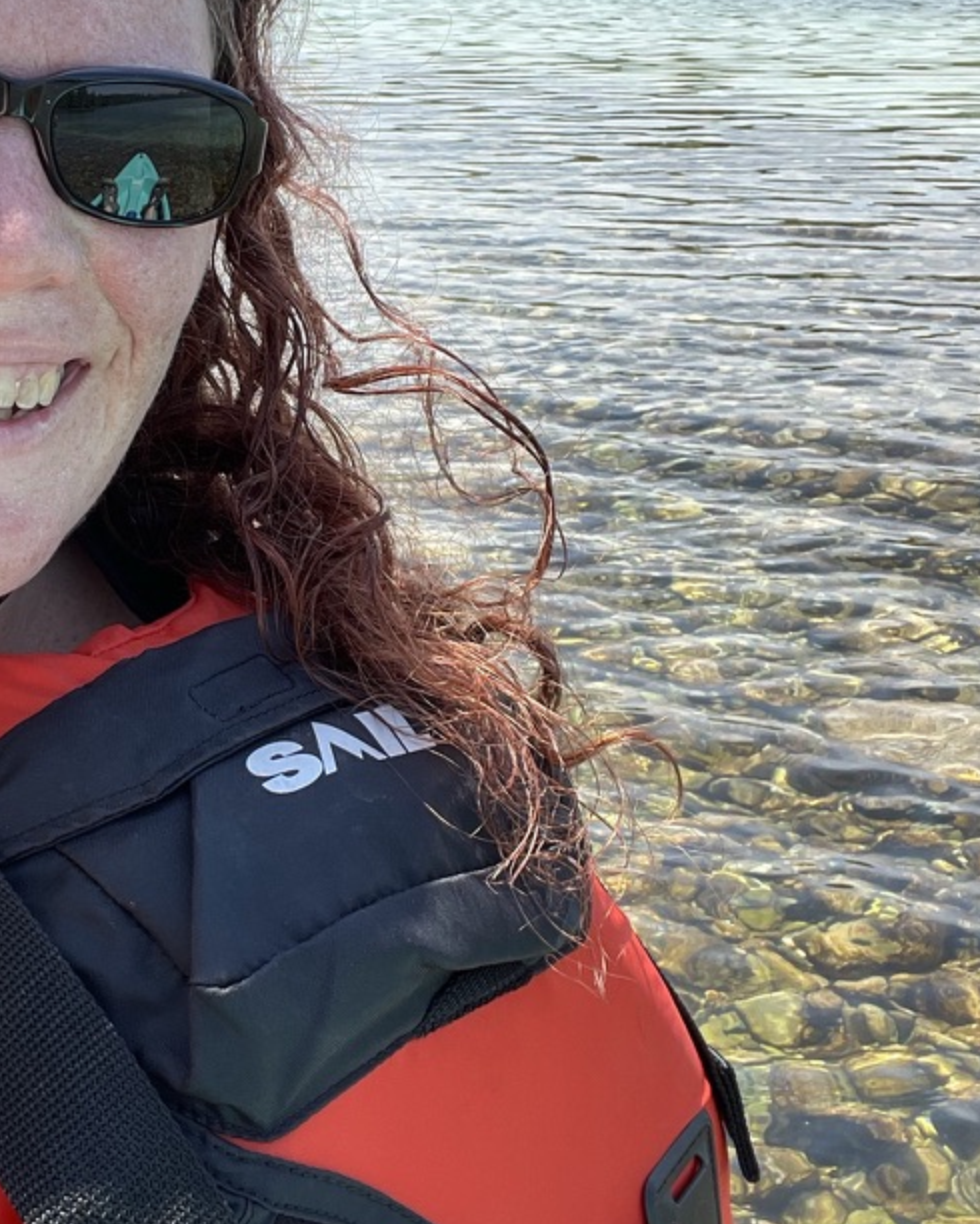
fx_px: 1776
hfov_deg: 30.2
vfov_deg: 37.8
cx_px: 220
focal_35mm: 49
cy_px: 462
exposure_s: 1/206
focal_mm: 2.71
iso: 25
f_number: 2.2
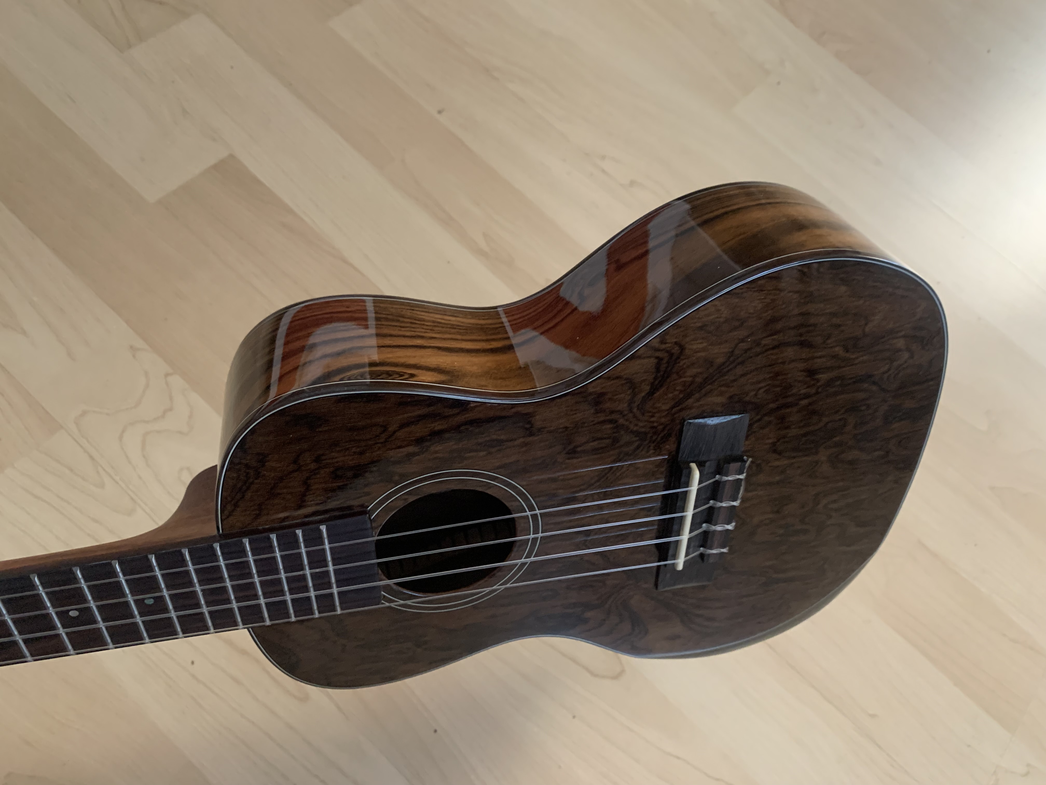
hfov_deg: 67.3
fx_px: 786
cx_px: 523
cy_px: 392
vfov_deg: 53.1
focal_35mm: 26
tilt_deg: -65.0
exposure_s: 1/40
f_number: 1.8
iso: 400
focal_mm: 4.25
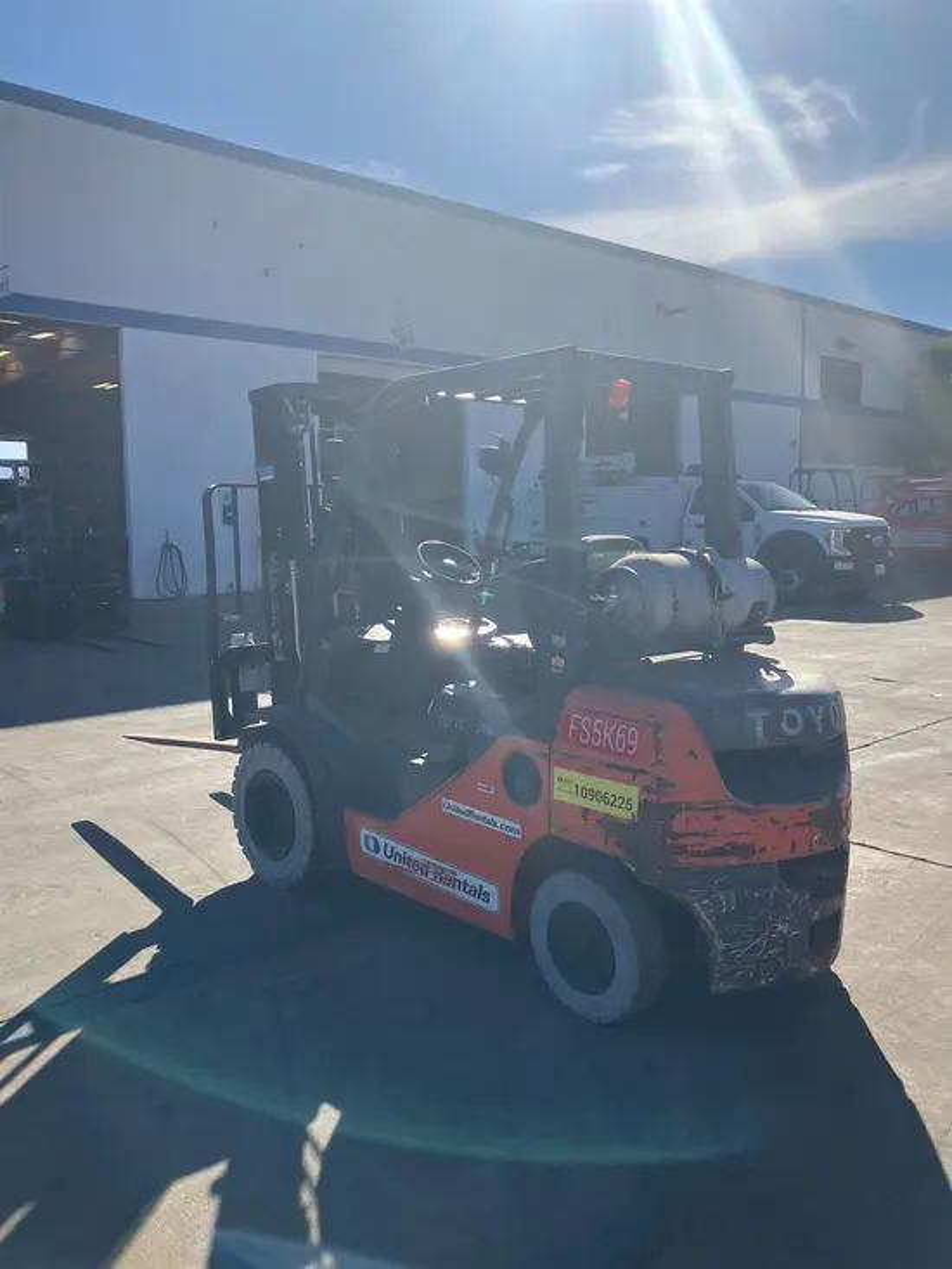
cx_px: 476
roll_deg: +0.9
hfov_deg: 49.8
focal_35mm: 28
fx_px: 1026
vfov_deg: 63.4
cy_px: 634
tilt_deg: -4.7
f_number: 1.8
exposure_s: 1/2433
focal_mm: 3.99
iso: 32
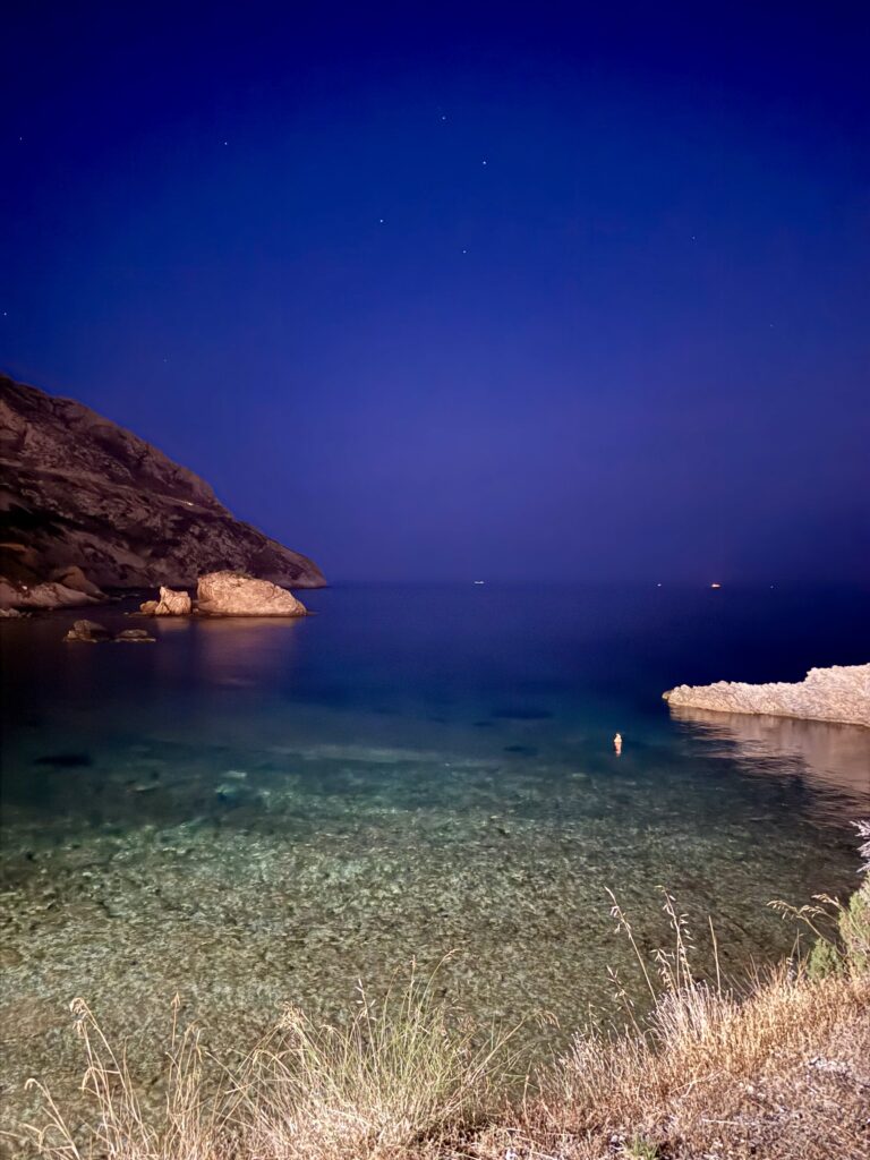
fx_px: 804
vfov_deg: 71.6
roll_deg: -1.3
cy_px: 580
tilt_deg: +0.8
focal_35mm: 24
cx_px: 435
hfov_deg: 56.8
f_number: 1.78
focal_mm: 6.76
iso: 5000
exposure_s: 1/2
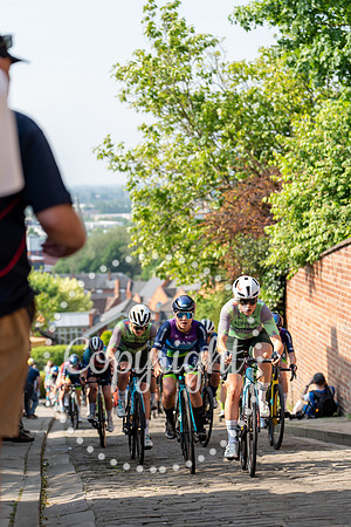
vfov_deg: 23.4
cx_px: 176
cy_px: 264
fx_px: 1272
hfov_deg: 15.7
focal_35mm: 87
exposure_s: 1/640
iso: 200
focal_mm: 87
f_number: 3.2
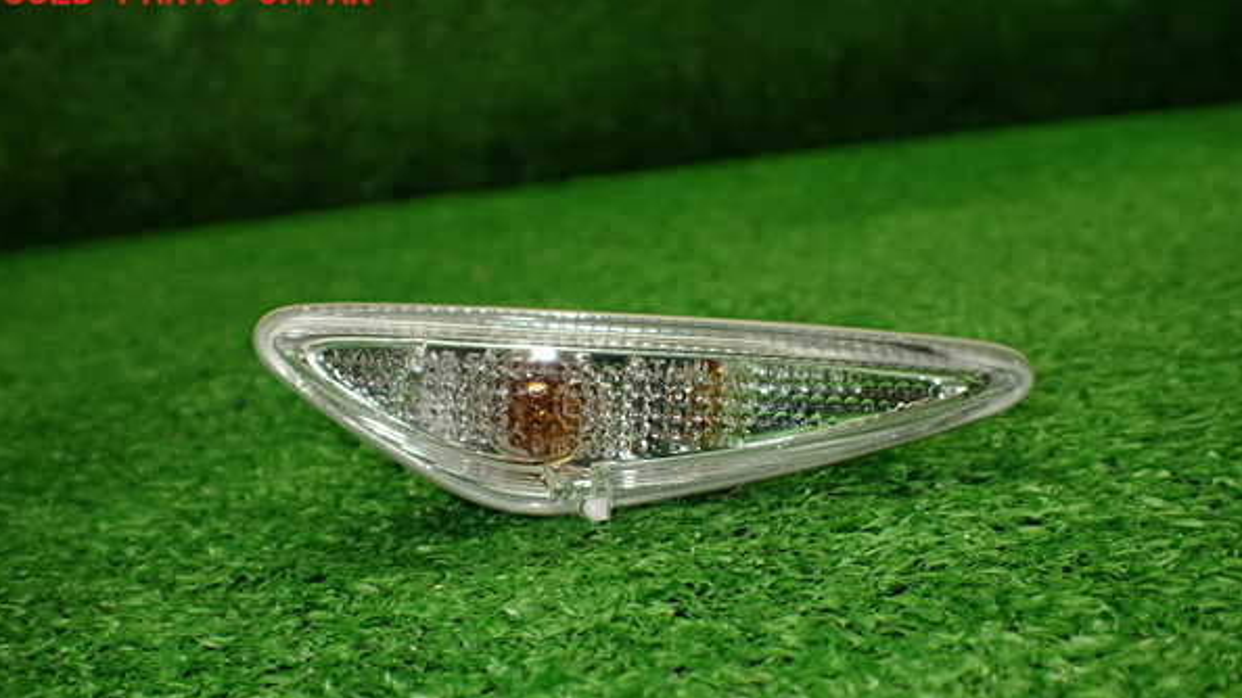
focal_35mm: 33
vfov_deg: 35.4
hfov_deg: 59.5
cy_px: 435
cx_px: 619
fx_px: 1087
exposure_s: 1/125
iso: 250
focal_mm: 5.4
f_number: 2.3
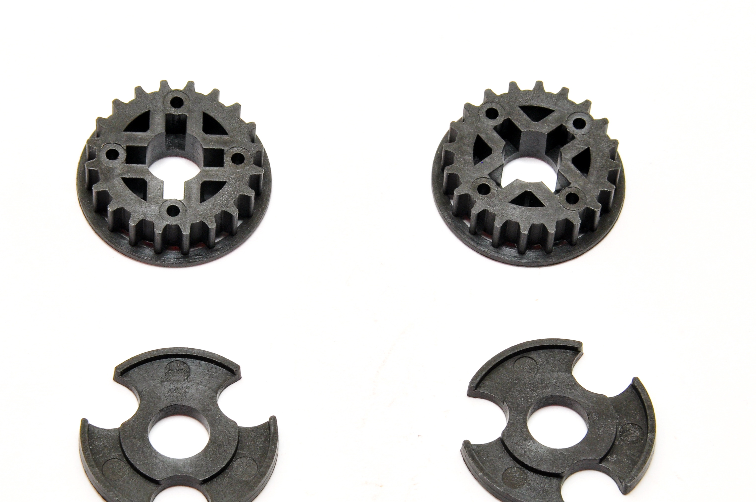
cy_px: 291
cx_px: 369
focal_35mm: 286
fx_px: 5993
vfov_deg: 4.8
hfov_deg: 7.2
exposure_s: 1/60
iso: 400
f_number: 20
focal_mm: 135
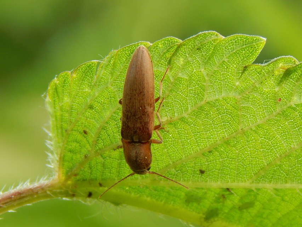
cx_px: 151
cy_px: 114
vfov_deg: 10.5
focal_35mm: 141
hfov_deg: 14.0
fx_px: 1230
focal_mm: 25.3
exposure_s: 1/50
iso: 125
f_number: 4.9
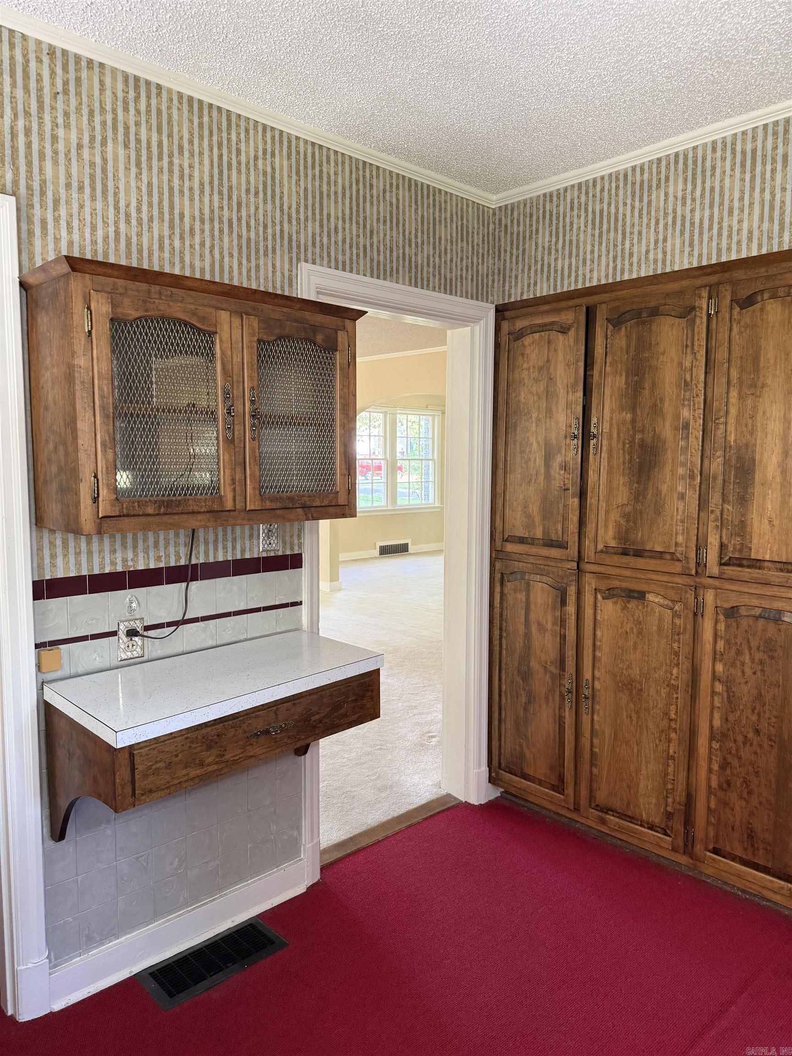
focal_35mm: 24
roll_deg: +0.3
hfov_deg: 56.8
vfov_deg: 71.6
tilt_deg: -4.1
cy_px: 528
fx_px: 732
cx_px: 396
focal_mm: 6.76
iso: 250
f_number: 1.78
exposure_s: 1/60
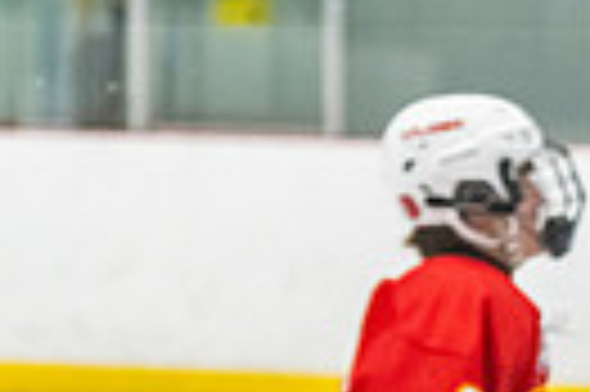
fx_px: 7595
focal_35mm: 464
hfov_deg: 4.4
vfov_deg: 2.9
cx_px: 1054
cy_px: 795
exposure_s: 1/800
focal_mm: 102
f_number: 2.8
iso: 3200
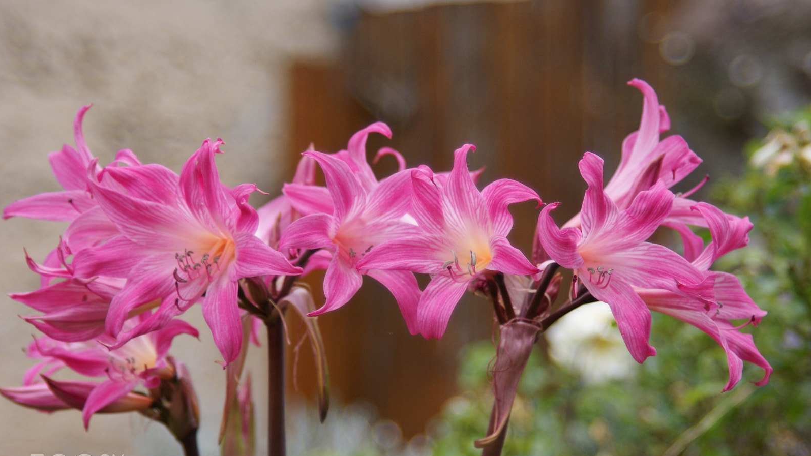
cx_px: 405
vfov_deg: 6.4
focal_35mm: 189
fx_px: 4064
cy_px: 262
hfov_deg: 11.4
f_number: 4.5
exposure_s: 1/200
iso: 125
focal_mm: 120
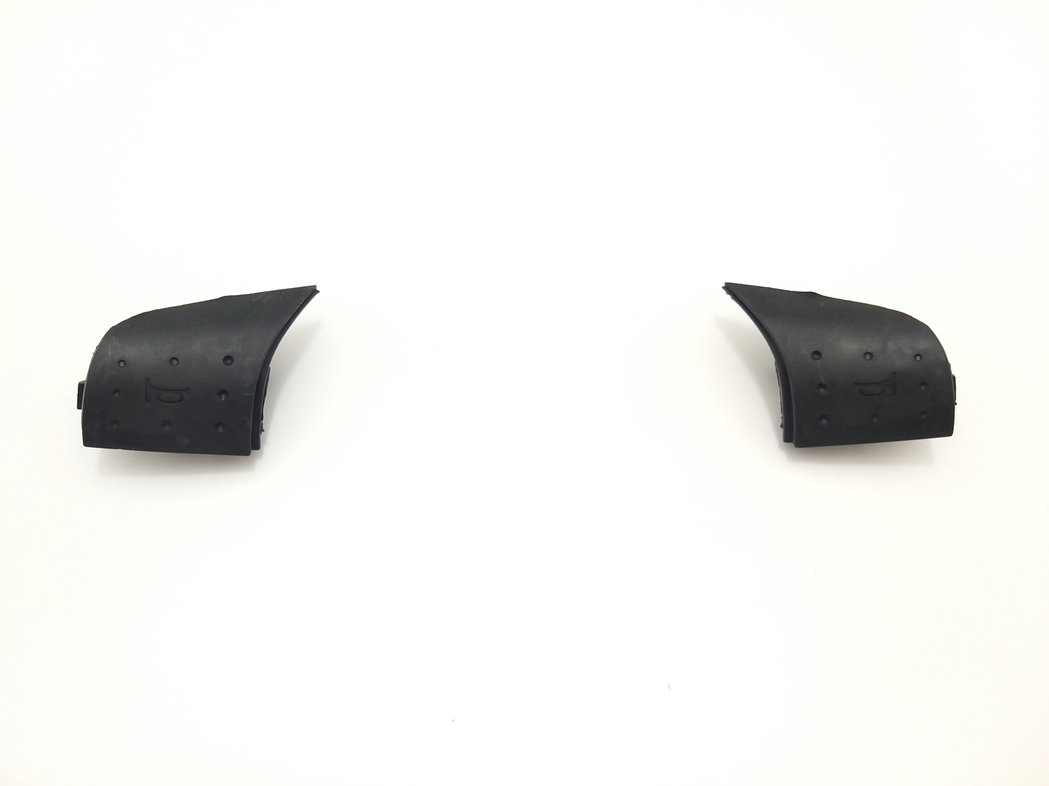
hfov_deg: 67.3
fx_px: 788
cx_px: 524
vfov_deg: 53.1
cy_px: 393
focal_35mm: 26
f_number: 1.7
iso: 80
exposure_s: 1/50
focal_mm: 3.93
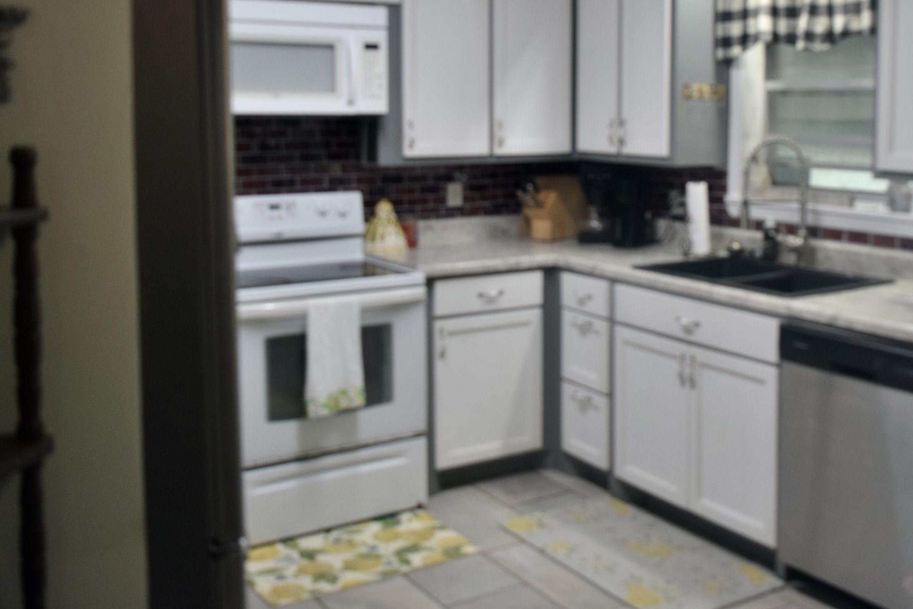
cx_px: 587
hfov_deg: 45.9
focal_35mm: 42
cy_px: 194
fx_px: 1065
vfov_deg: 31.6
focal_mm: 20
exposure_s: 1/60
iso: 400
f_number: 4
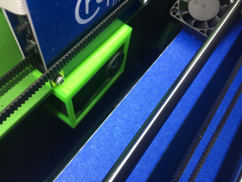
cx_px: 121
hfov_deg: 61.7
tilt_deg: -62.2
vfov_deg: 48.2
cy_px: 91
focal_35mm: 29
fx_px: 203
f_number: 2.2
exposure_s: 1/33
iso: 40
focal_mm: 4.15
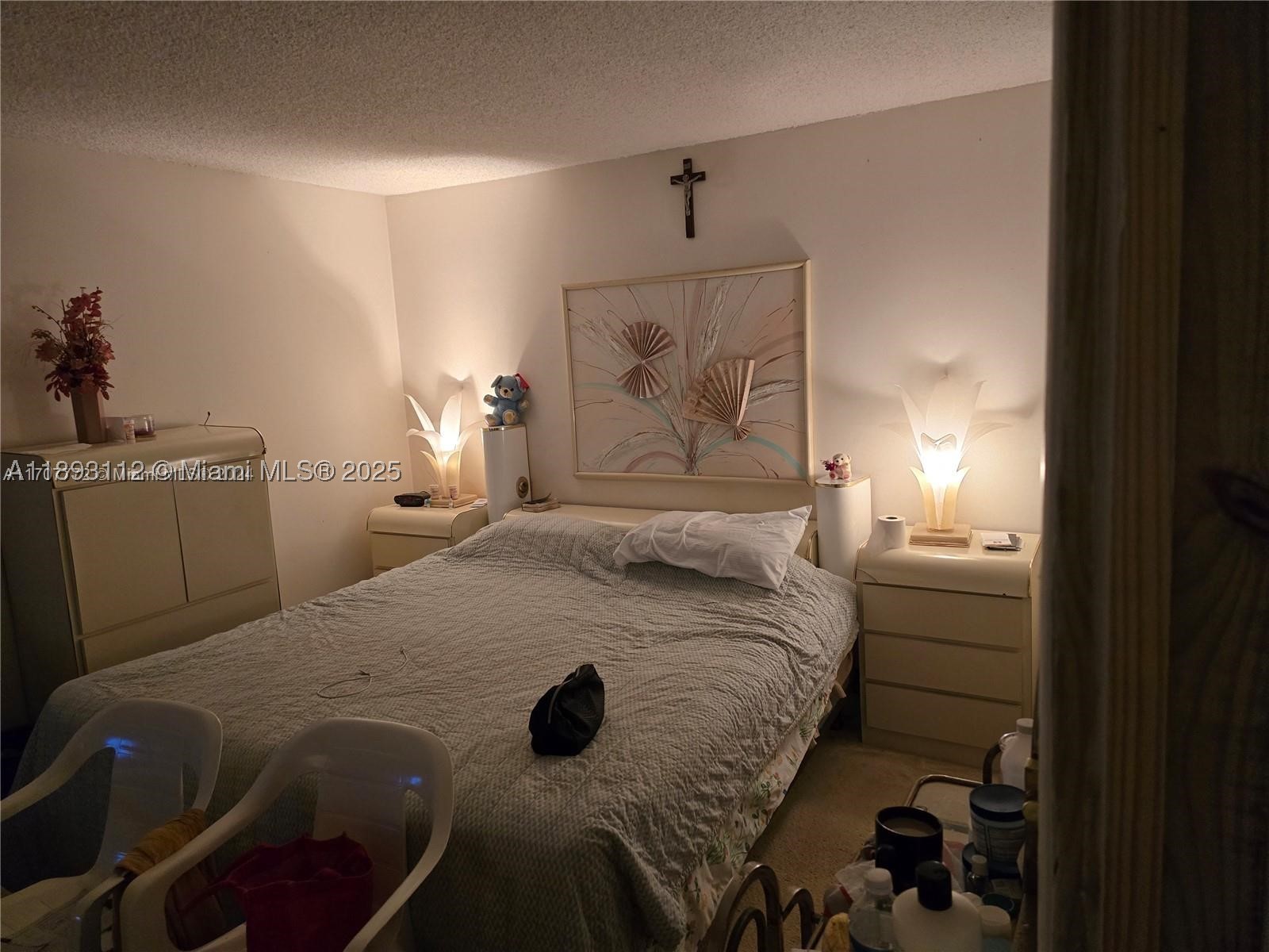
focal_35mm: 23
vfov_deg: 58.9
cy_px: 476
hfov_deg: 73.9
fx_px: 843
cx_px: 634
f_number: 1.7
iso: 800
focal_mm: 6.3
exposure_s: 1/120
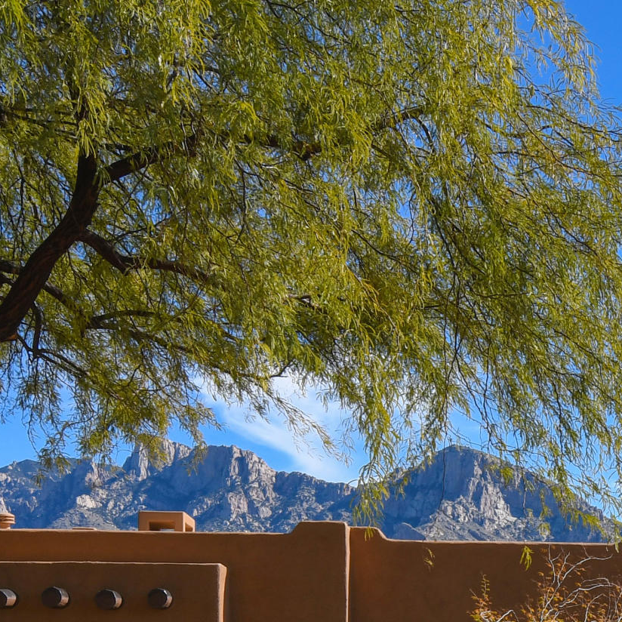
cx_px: 674
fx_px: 1321
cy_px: 676
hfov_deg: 24.8
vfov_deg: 24.8
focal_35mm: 65
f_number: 13
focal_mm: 14
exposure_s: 1/250
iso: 160
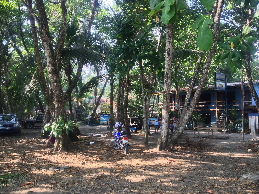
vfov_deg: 40.7
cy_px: 97
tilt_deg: +1.4
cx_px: 130
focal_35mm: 35
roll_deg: -0.4
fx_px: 262
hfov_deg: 52.6
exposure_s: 1/139
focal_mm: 4.28
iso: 50
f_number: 2.4
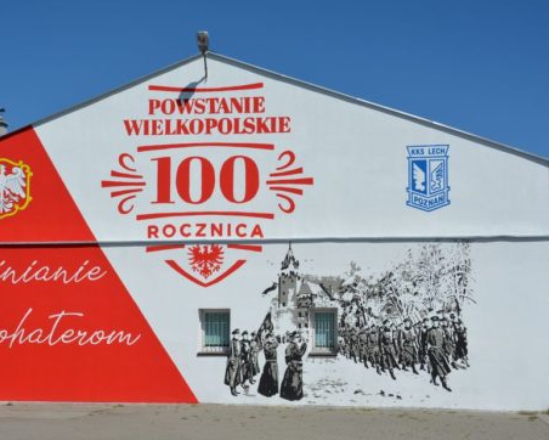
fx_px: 910
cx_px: 242
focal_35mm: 56
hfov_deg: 33.5
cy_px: 239
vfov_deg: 27.1
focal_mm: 30
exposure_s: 1/400
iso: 100
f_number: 10
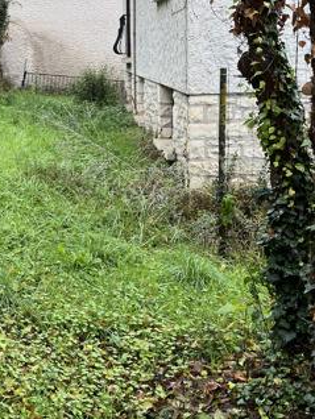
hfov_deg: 28.4
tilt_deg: -6.6
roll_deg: +2.8
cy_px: 141
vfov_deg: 38.5
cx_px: 22
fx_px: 594
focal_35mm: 49
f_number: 1.6
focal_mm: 5.1
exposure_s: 1/176
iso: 50
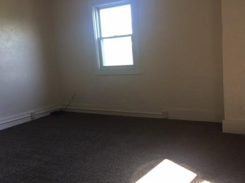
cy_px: 94
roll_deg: +4.5
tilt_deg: -7.3
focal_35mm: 42
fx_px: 297
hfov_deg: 44.8
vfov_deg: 34.3
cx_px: 118
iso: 32
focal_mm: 4.15
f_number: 2.2
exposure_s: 1/30
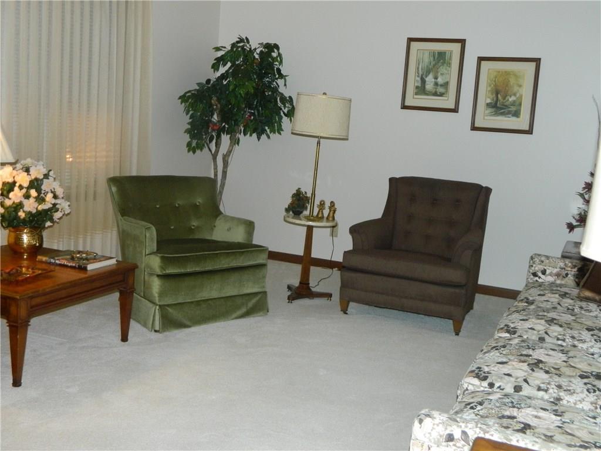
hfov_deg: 45.8
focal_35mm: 41
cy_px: 226
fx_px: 712
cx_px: 300
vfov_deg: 35.1
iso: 360
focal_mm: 7.3
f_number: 3.5
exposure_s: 1/40
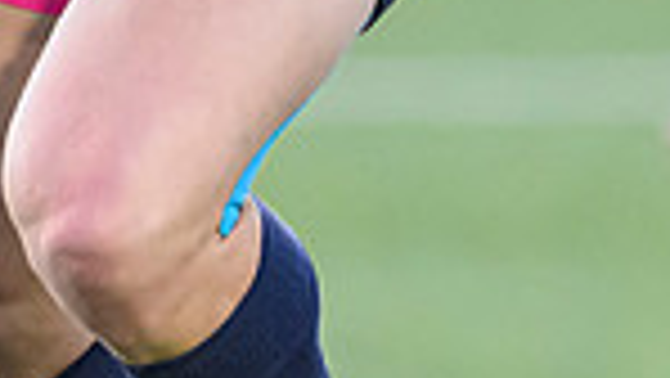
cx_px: 149
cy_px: -579
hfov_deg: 0.5
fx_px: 73856
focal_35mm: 4155
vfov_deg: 0.3
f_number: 4
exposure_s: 1/1000
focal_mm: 560
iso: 5000
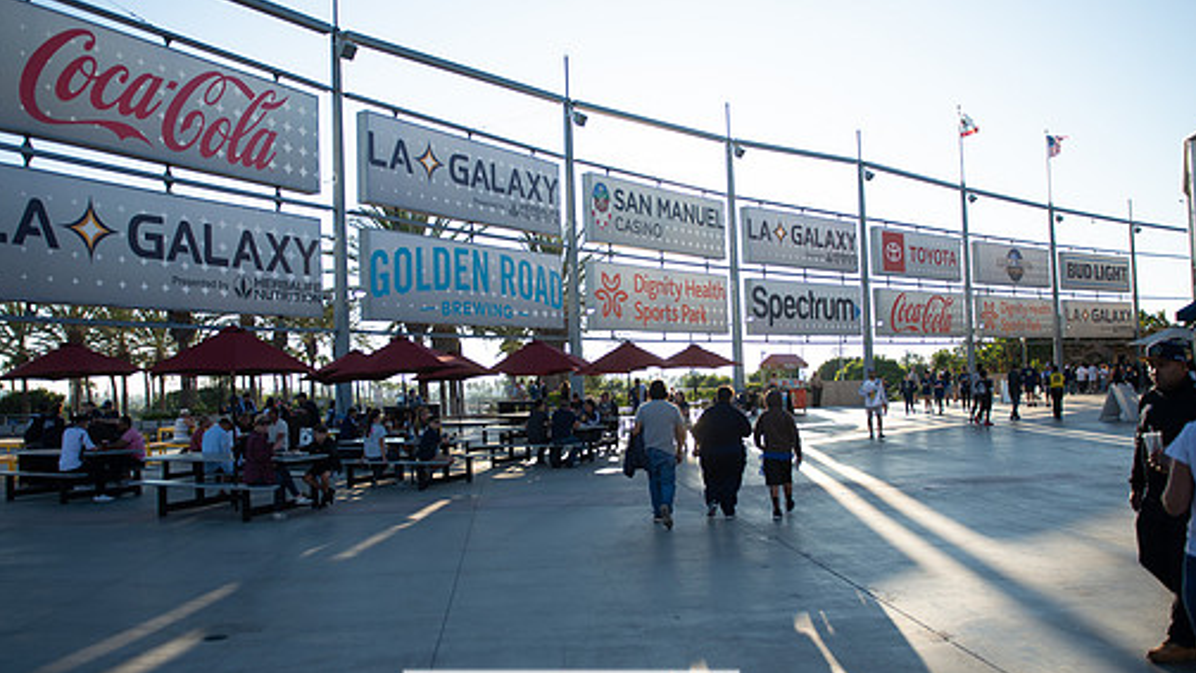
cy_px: 346
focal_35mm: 29
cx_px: 571
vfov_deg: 40.2
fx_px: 920
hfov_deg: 66.0
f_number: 2.8
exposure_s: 1/1600
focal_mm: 24
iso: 200
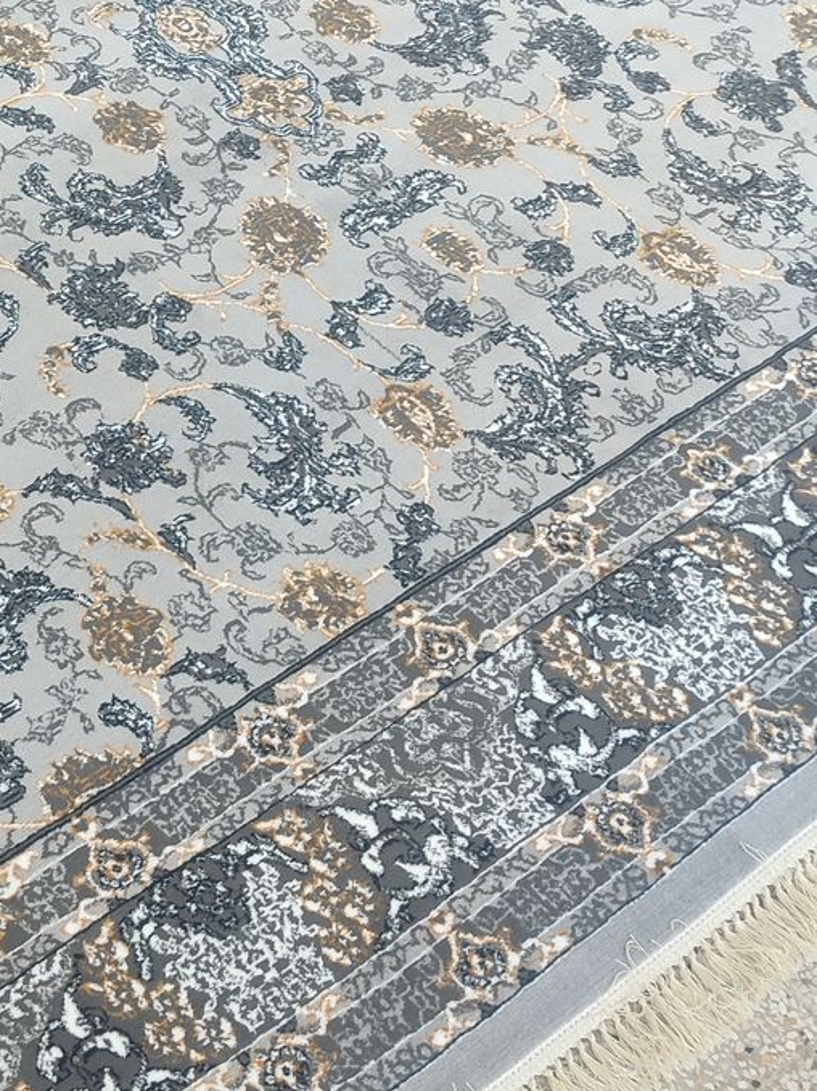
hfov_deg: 23.4
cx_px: -56
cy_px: 454
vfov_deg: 32.6
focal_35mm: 59
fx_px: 1858
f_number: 1.89
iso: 156
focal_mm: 5.95
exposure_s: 1/50
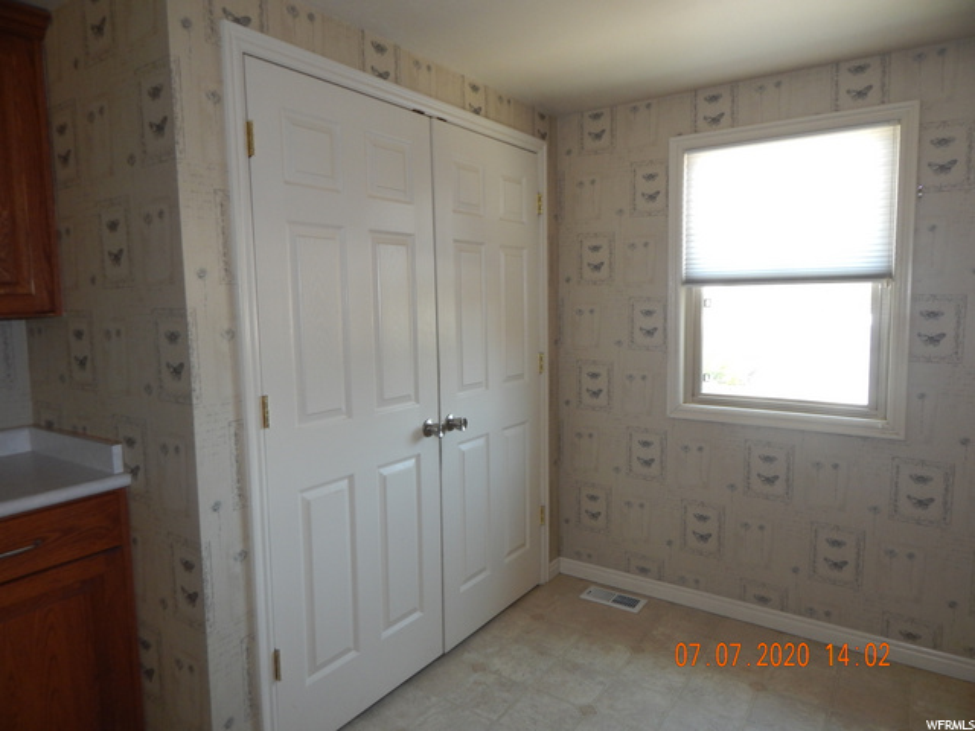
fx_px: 648
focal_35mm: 23
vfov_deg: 58.9
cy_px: 366
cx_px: 488
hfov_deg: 73.9
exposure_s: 1/30
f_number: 3
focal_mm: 4
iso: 160
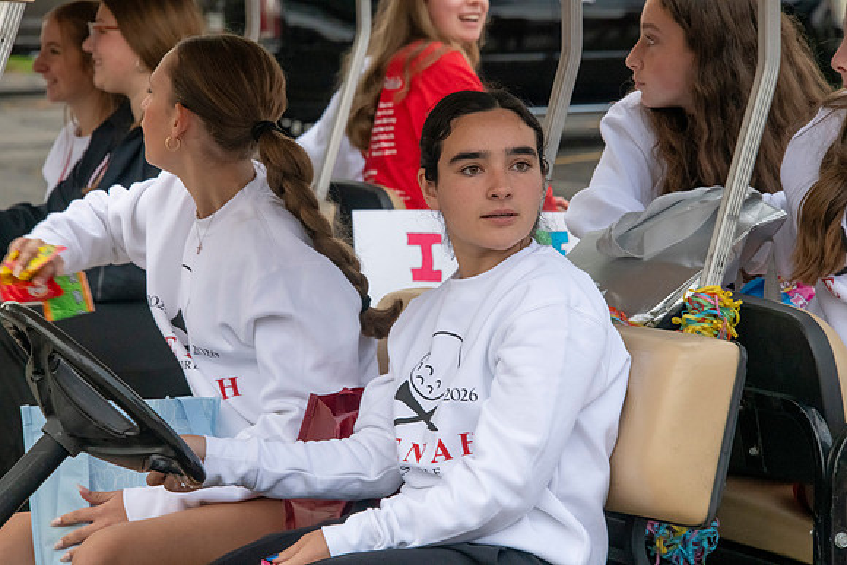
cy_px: 282
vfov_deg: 6.9
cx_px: 424
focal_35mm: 200
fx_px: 4706
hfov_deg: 10.3
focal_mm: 200
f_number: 11
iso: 3200
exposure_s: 1/640
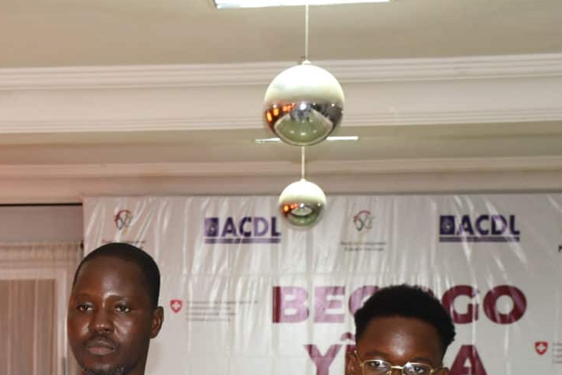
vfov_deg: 12.2
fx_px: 1717
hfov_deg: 18.2
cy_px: 440
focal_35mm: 110
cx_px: 33
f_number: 4.5
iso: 900
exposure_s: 1/60
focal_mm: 26
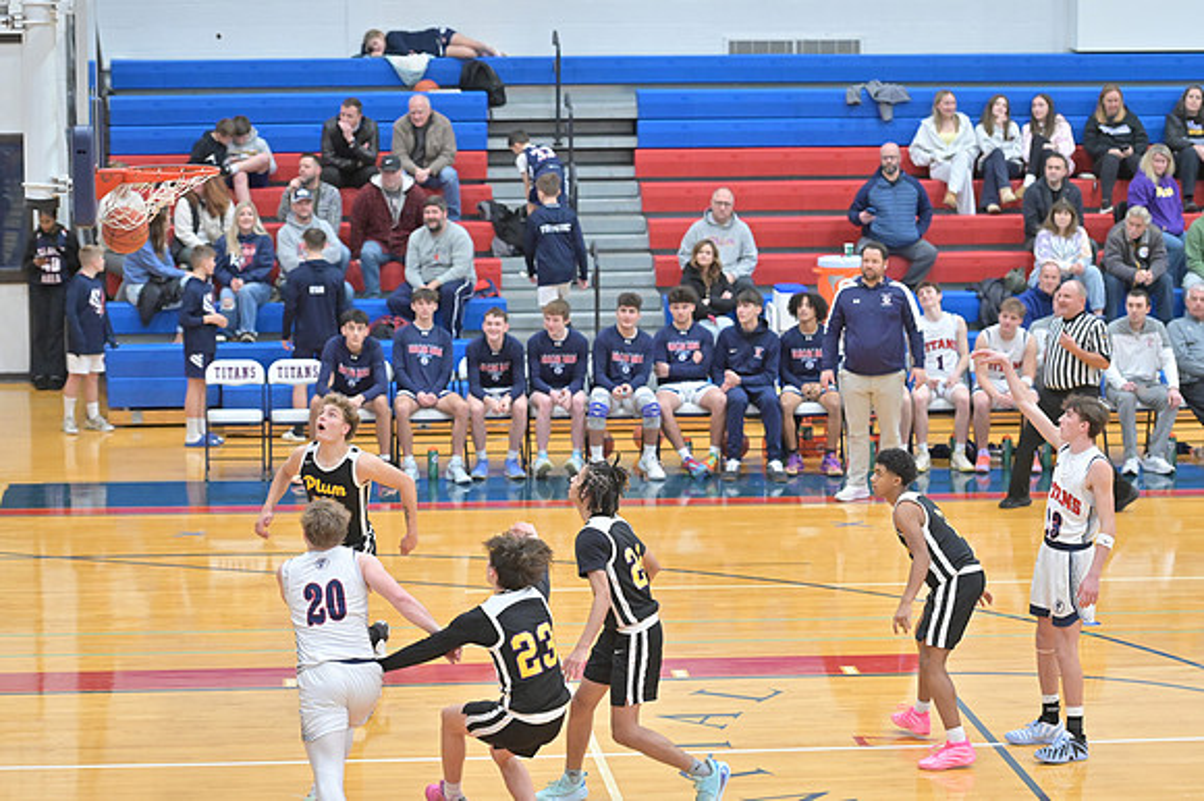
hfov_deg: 17.1
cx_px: 602
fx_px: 4011
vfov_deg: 11.4
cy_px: 400
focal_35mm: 120
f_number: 4
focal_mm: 120
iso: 9000
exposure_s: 1/800
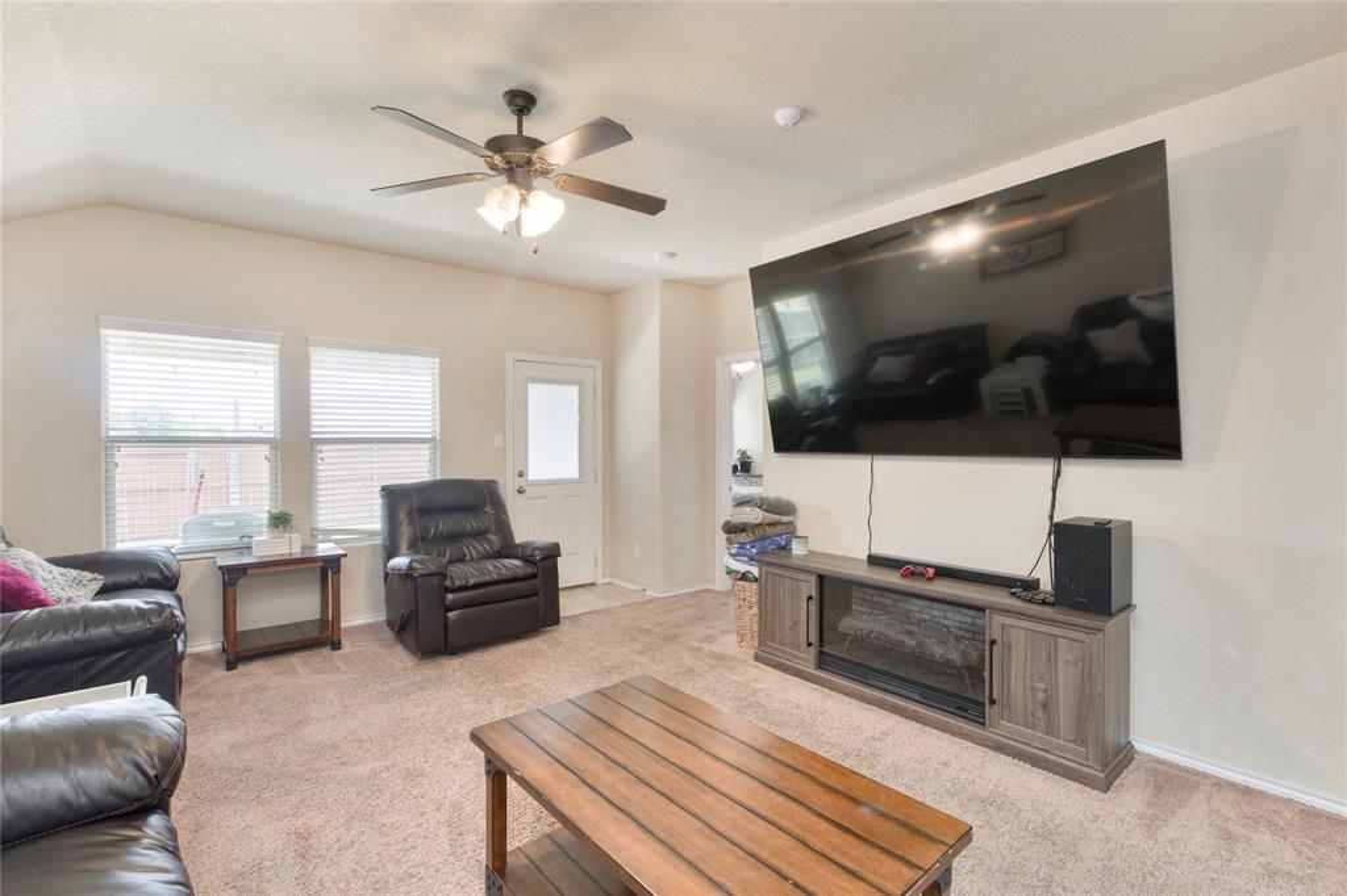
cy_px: 448
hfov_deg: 96.8
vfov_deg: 73.7
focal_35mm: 16
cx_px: 674
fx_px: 598
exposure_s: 1/3.33
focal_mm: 16
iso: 100
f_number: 5.6
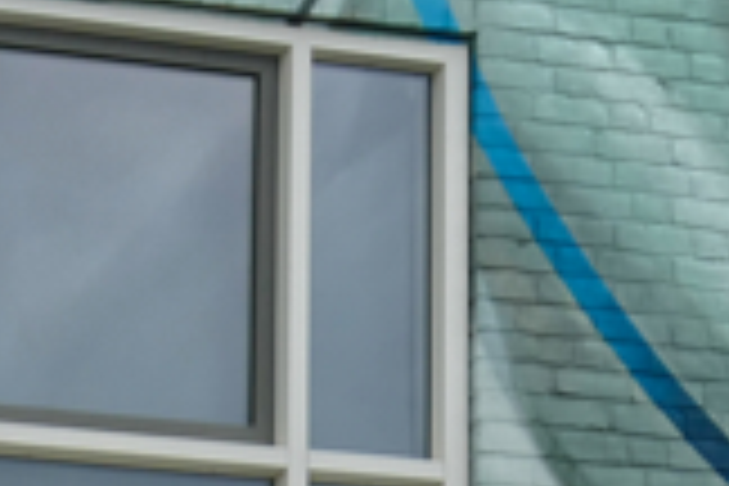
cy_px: -371
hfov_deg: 7.1
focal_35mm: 284
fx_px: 5751
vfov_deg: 4.8
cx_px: 1098
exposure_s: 1/1600
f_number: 3.2
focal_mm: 16.2
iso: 125
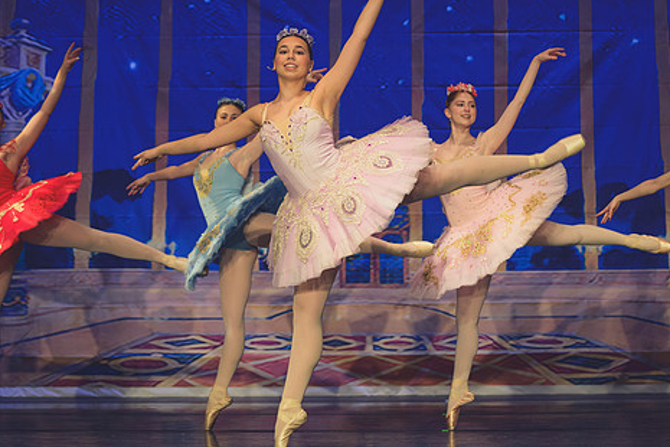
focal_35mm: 102
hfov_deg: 20.0
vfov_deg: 13.4
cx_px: 345
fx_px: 1898
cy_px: 136
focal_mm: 70
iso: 1000
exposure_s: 1/320
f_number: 2.8
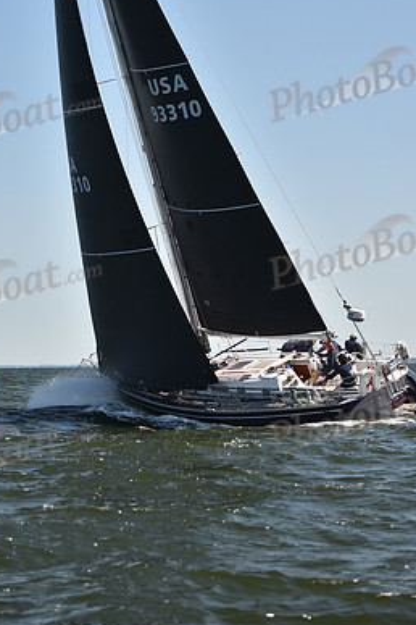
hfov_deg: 13.0
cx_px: 186
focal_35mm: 105
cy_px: 187
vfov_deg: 19.4
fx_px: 1820
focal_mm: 70
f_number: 2.8
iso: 250
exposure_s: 1/1600
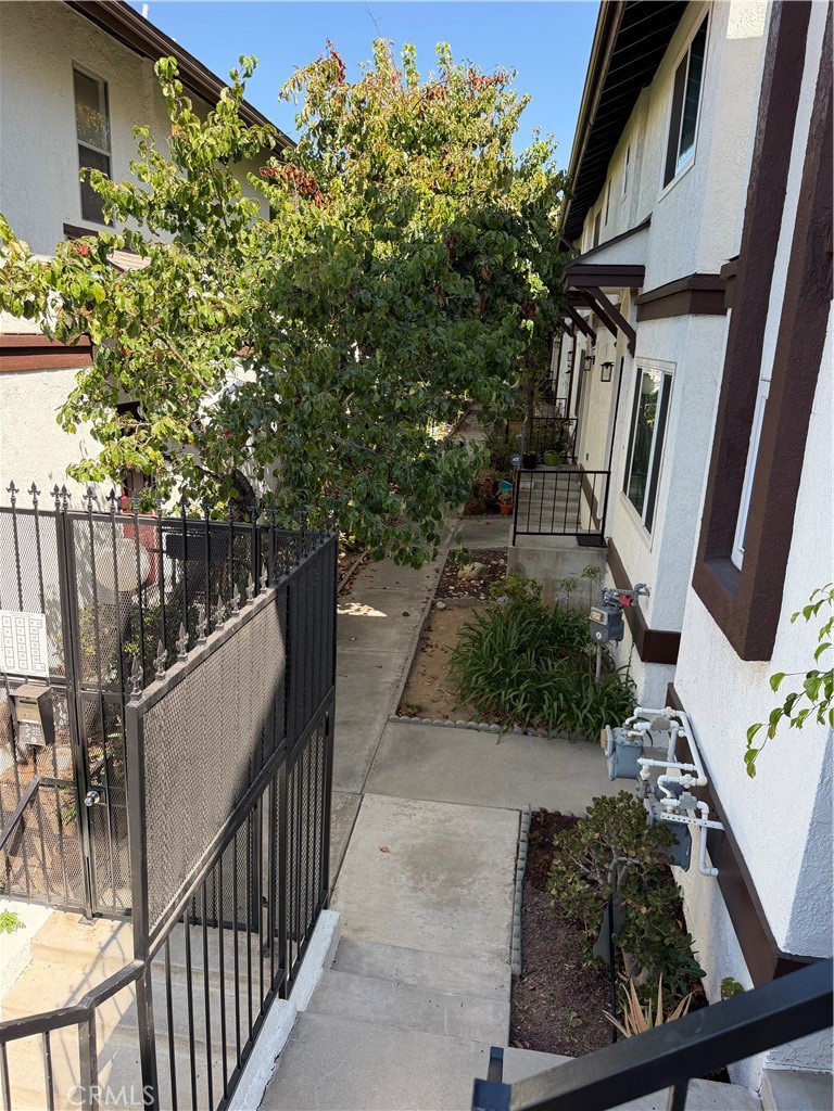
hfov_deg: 56.8
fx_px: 771
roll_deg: -2.4
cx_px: 417
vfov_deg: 71.6
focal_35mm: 24
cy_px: 556
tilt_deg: -15.5
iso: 100
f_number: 1.78
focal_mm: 6.76
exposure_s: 1/979
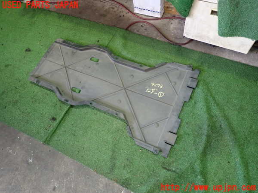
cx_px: 129
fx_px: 186
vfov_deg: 54.9
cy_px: 96
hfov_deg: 69.4
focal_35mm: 25
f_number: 2
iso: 500
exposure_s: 1/30
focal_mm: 4.5
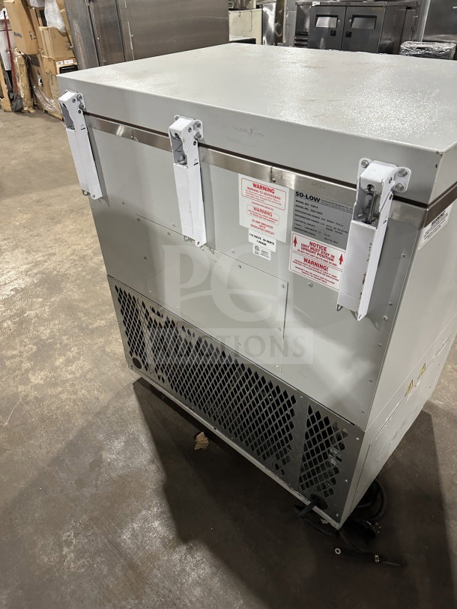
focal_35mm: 24
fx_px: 422
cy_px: 304
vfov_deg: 71.6
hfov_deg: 56.8
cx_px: 228
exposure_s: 1/60
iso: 320
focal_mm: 6.86
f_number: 1.78
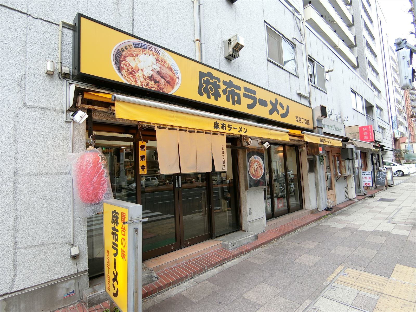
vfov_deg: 68.7
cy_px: 156
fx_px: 228
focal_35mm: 19
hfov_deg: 84.7
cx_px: 208
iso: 80
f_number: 2.7
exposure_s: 1/160
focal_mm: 4.06
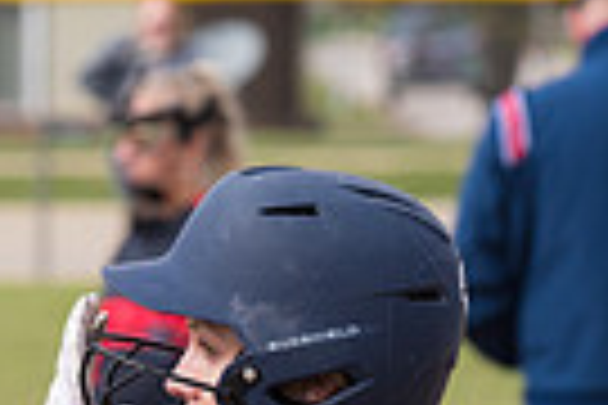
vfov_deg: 2.1
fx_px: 11281
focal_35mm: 668
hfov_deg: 3.1
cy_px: 668
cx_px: 239
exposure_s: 1/1600
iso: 400
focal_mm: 155
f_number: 5.6
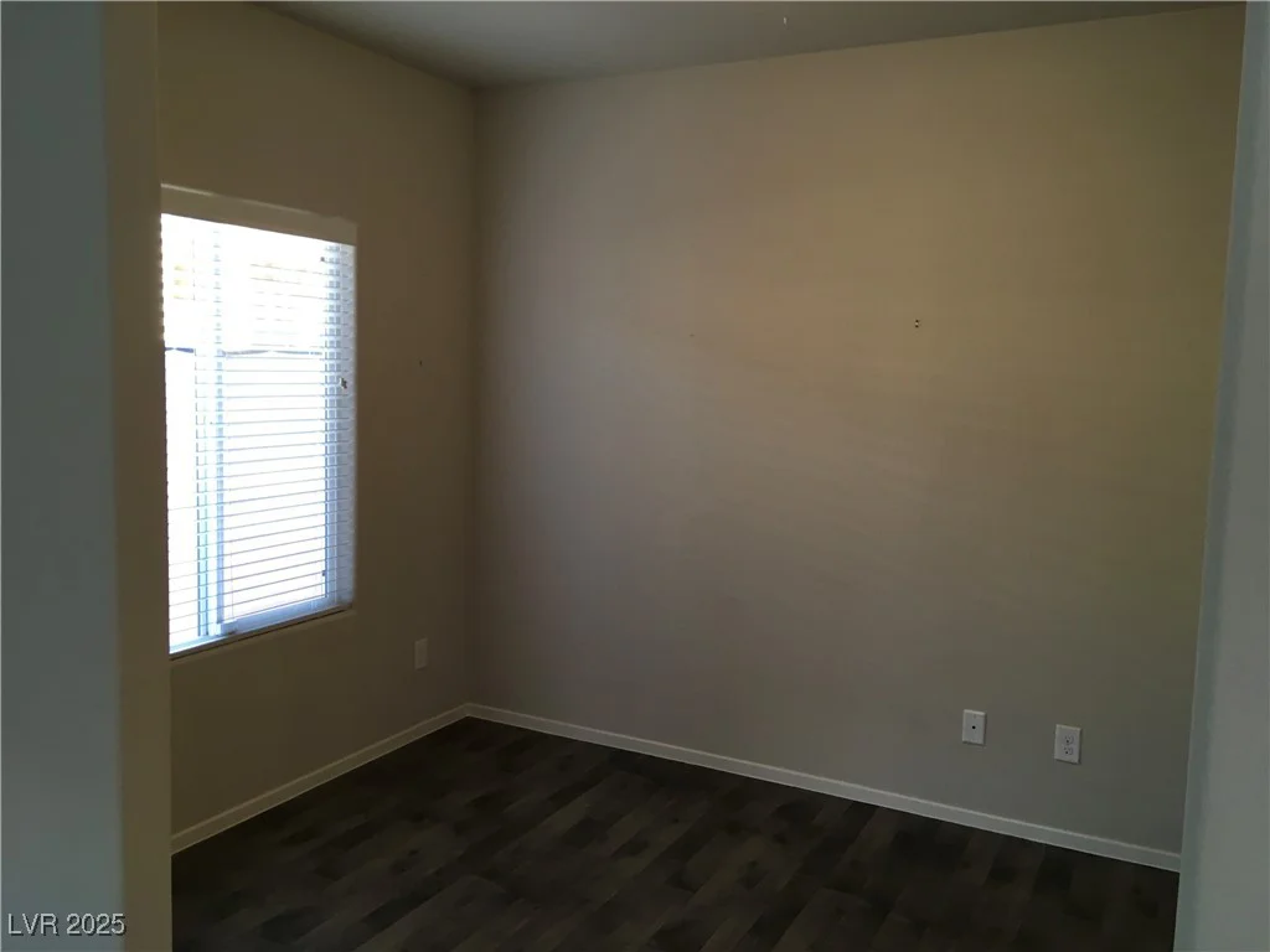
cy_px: 476
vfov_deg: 48.2
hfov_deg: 61.7
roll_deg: -3.4
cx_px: 635
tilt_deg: -10.5
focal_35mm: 29
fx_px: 1064
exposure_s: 1/30
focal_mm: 4.15
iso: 64
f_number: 2.2
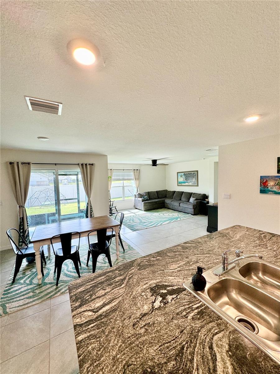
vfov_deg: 102.1
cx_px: 140
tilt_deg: -2.9
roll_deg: +1.6
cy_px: 187
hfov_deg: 85.7
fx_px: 151
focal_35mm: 14
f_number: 2.2
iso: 100
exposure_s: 1/120
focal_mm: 2.22
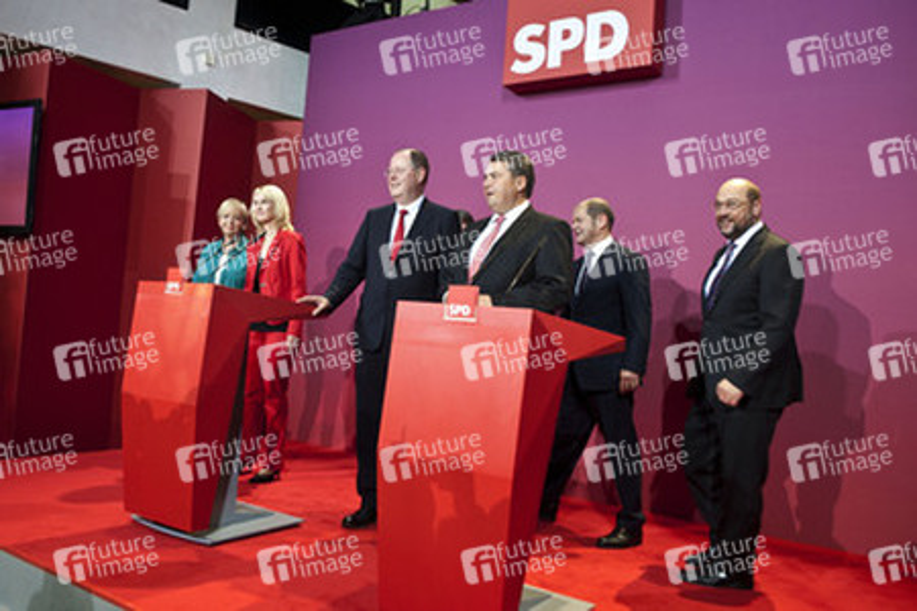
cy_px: 306
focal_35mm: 27
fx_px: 688
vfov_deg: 47.9
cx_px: 458
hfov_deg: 67.4
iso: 1600
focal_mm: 27
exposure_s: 1/100
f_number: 5
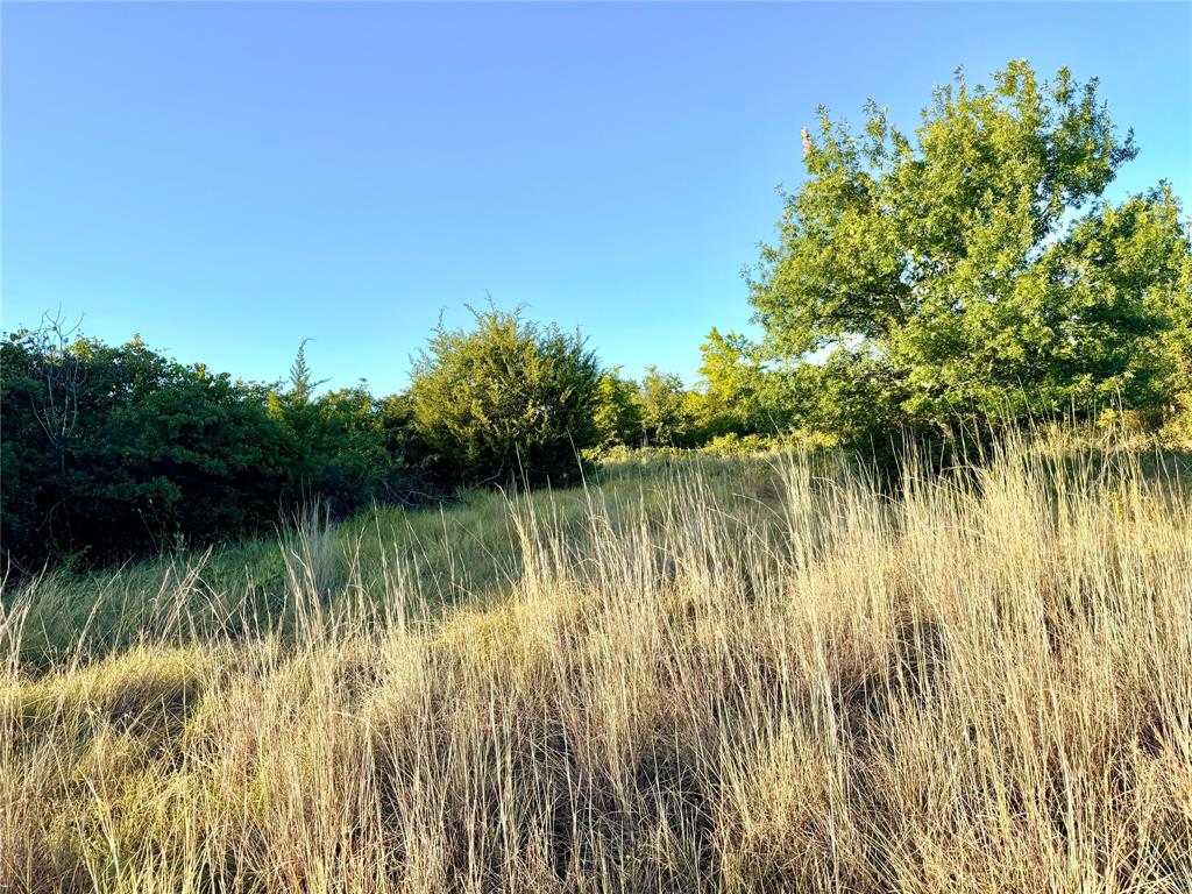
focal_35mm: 24
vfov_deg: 56.8
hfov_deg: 71.6
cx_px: 596
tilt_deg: -1.9
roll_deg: +1.6
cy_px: 447
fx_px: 826
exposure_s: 1/1727
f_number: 1.78
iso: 80
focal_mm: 6.76
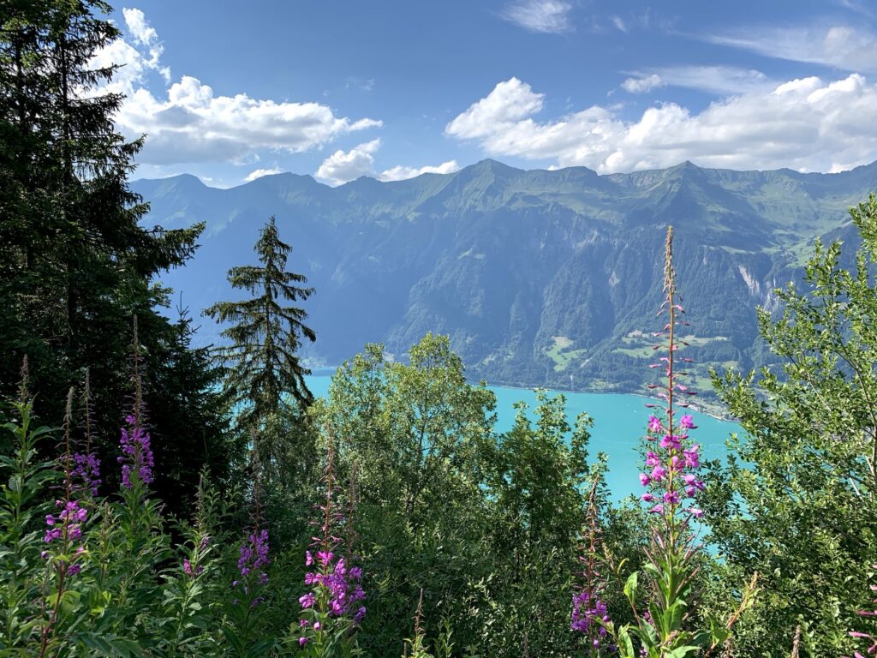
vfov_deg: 53.1
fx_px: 659
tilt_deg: -5.7
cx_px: 438
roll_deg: -1.0
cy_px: 329
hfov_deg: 67.3
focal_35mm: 26
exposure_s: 1/1953
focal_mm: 4.25
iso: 25
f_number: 1.8
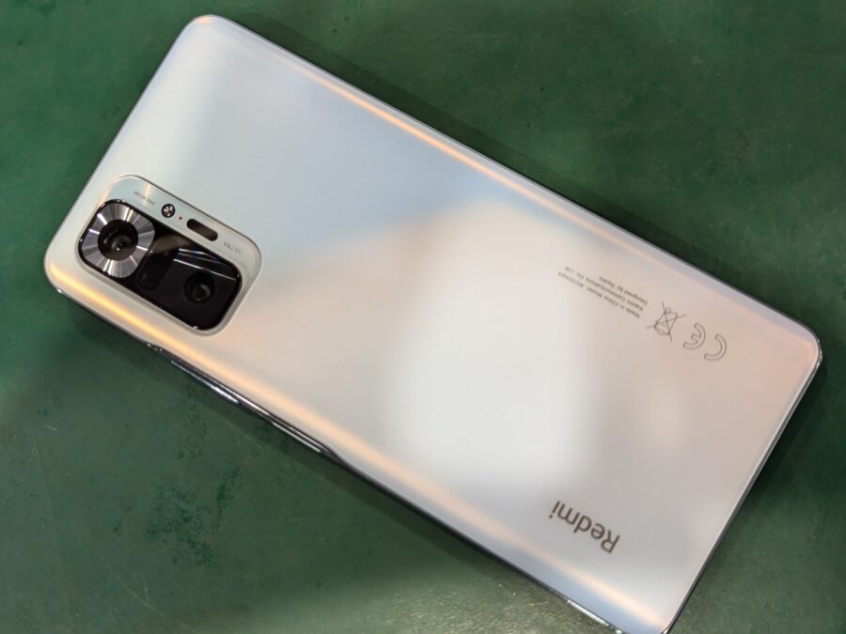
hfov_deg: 39.7
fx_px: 1173
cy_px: 317
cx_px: 423
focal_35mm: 48
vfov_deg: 30.3
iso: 151
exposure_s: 1/99.9
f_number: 1.85
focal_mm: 6.81
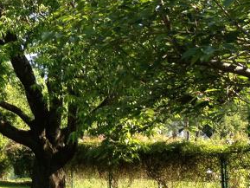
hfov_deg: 14.3
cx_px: -178
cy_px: 159
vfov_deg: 11.9
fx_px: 896
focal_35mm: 124
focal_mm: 4.28
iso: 64
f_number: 2.4
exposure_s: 1/247
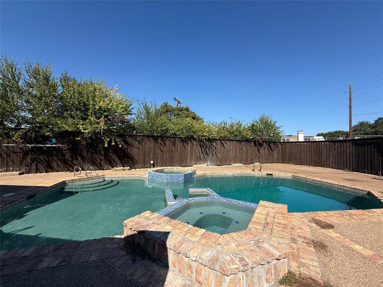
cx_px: 192
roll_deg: -1.0
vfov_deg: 85.7
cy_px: 144
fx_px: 155
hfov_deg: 102.1
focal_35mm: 14
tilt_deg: +2.6
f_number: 2.2
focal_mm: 2.22
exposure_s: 1/2024
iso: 50
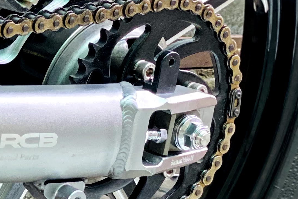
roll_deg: -5.3
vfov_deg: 6.8
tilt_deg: -16.1
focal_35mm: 201
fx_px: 1663
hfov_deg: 10.0
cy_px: 190
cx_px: -94
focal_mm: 6
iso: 125
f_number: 2
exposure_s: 1/122
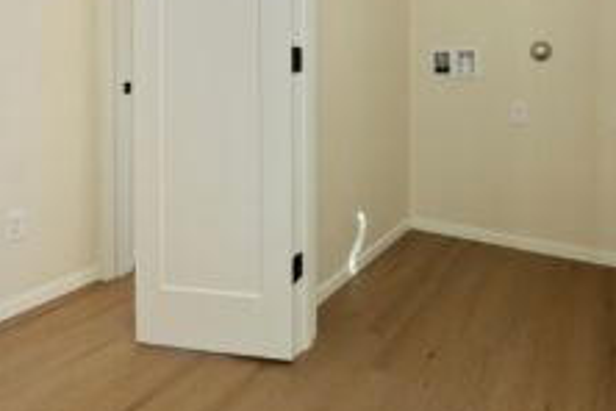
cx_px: 330
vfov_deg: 44.8
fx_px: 462
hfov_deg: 67.3
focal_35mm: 27
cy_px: 65
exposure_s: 1/30
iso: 250
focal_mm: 10
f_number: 9
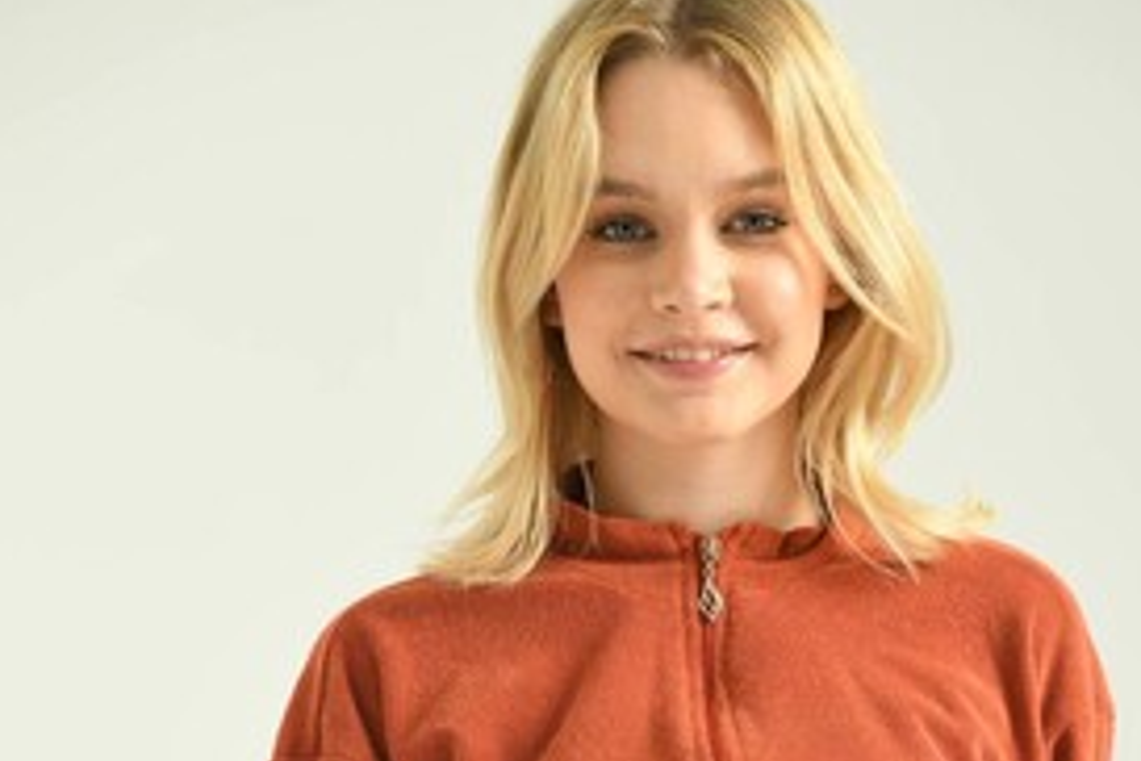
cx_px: 665
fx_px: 9729
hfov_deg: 6.7
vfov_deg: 4.5
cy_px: 1020
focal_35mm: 307
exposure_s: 1/160
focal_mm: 155
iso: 125
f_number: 5.6
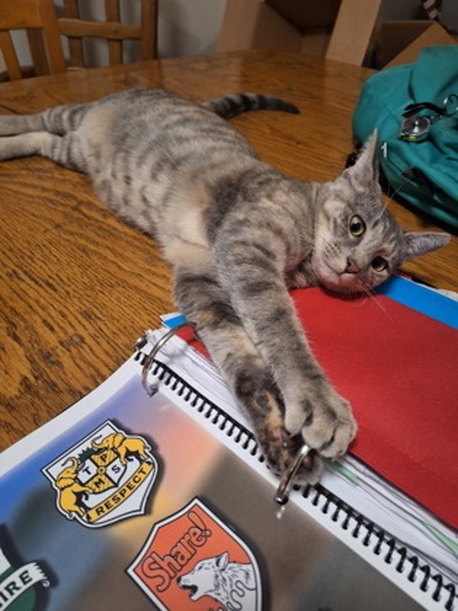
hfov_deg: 58.9
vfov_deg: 73.9
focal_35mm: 23
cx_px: 229
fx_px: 406
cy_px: 306
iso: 320
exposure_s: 1/24
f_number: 1.8
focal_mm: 5.54
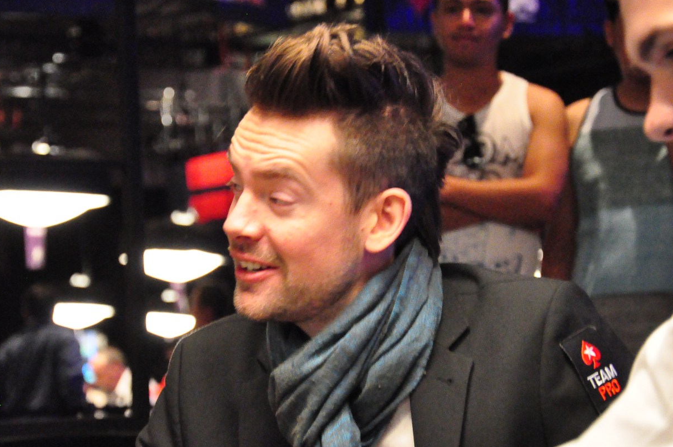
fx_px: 3006
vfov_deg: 8.5
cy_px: 284
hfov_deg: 12.8
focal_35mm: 161
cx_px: 312
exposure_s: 1/50
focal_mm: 80
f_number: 5.3
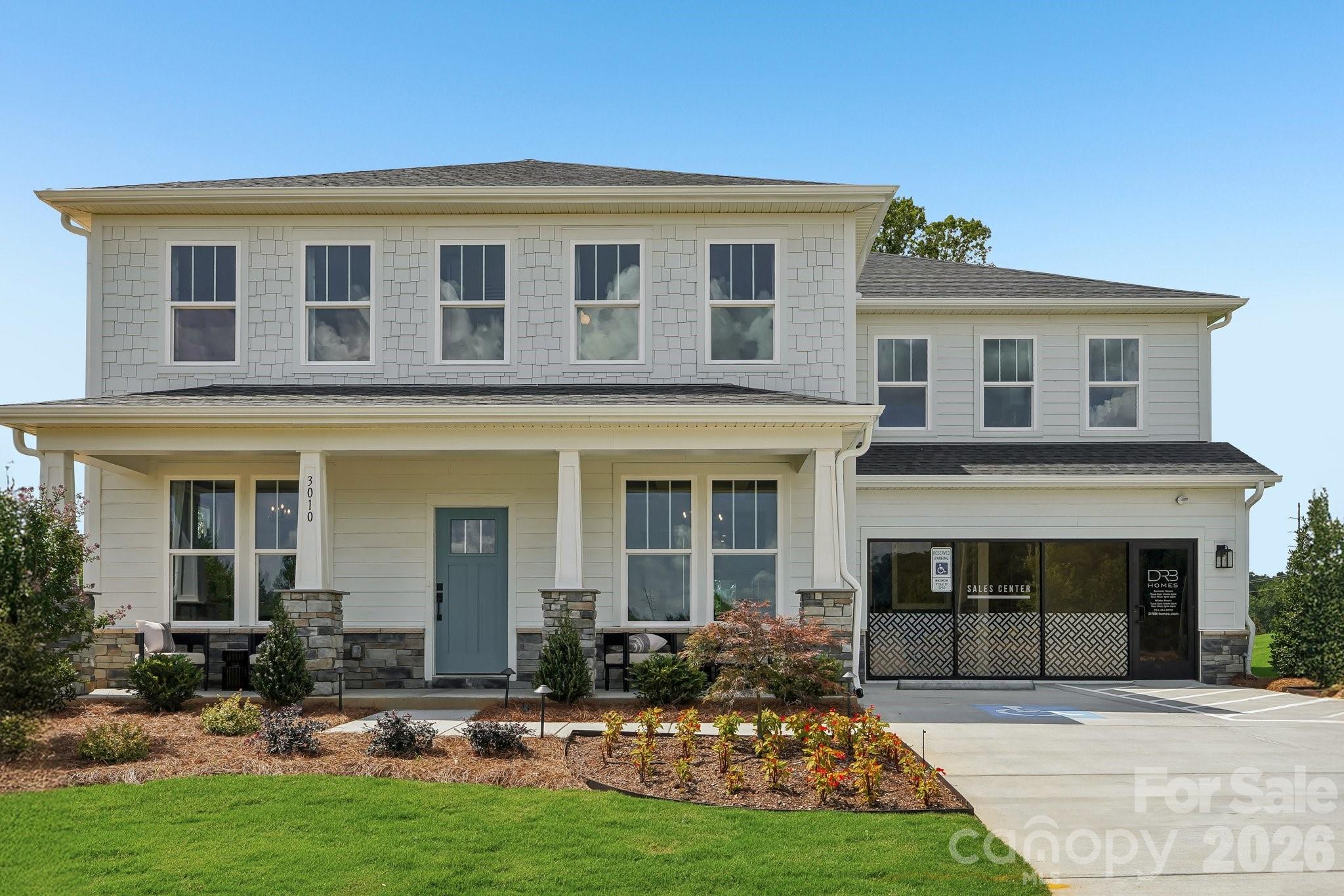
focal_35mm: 30
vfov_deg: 43.6
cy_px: 448
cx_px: 672
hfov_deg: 61.9
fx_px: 1120
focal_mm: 20
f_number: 8
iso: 100
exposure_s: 1/125
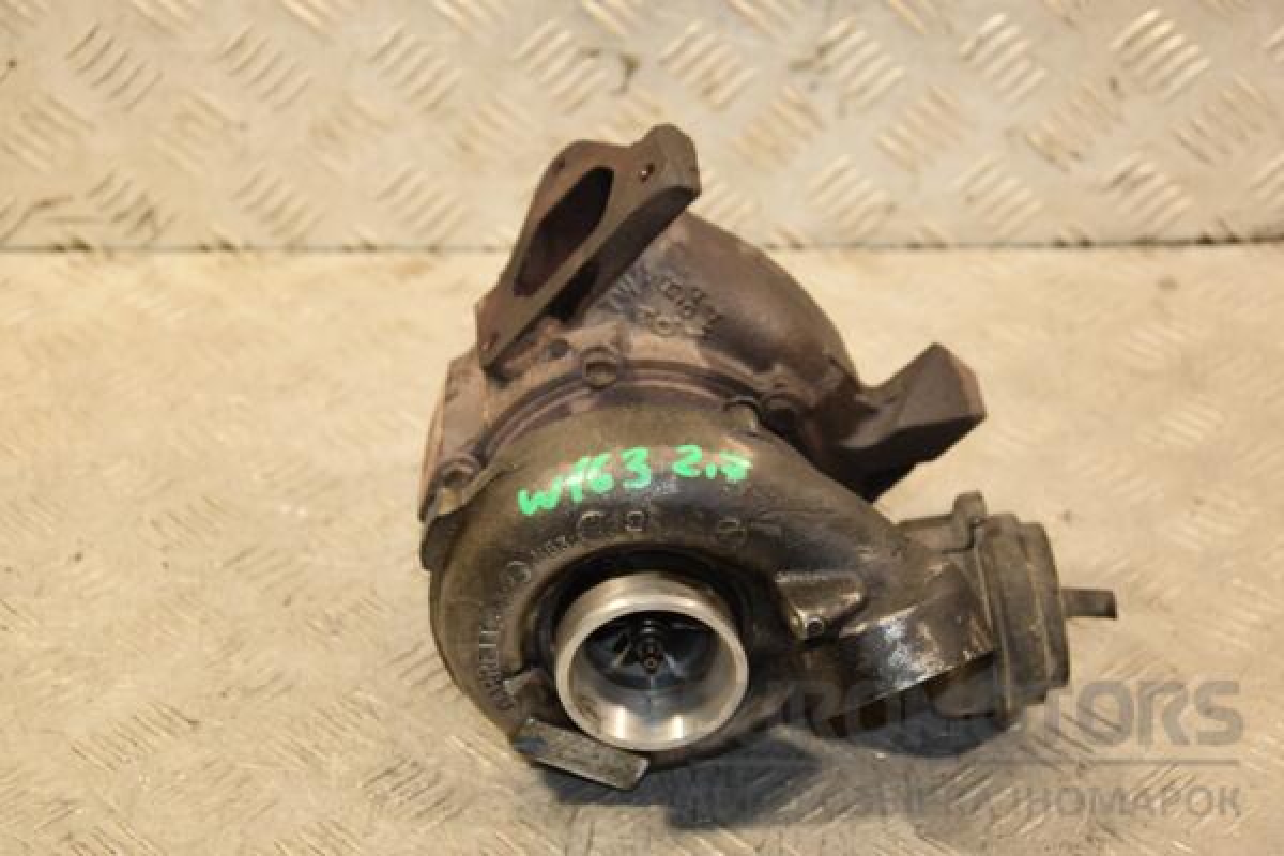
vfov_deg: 17.5
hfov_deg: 26.0
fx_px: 2782
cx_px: 642
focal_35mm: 78
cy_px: 428
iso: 800
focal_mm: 52
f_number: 5
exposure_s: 1/125
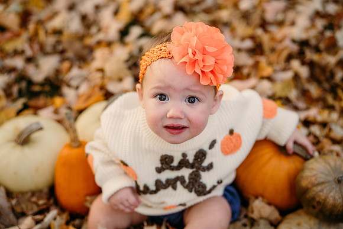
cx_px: 172
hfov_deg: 38.9
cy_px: 114
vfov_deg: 26.5
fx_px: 486
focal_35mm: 51
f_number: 2.2
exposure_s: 1/500
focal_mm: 51
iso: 320
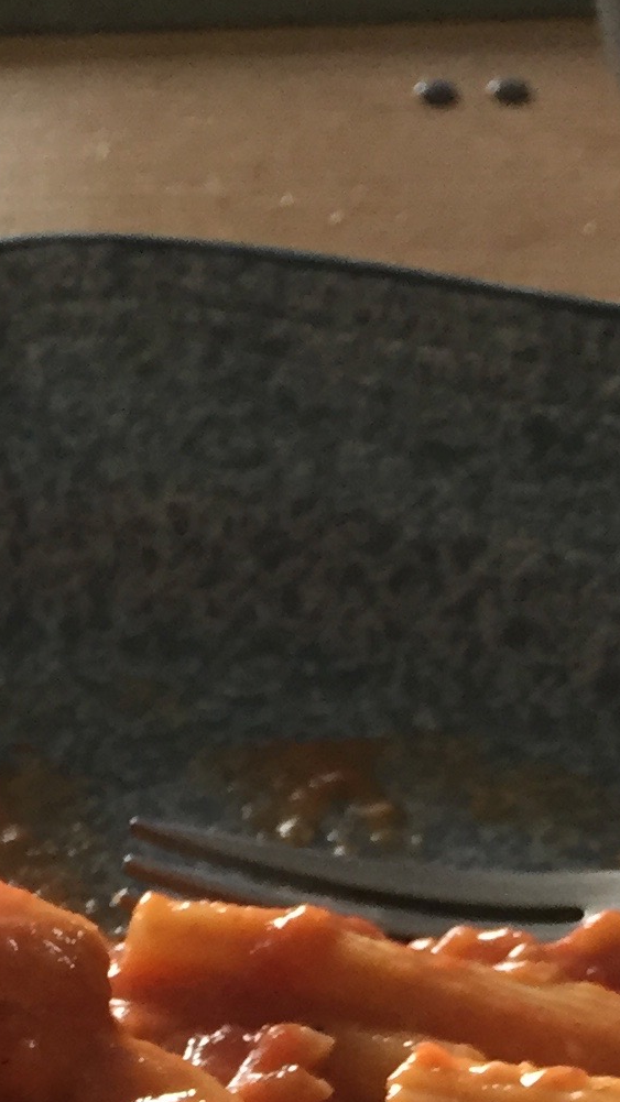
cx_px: 41
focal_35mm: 103
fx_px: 3011
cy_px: 1377
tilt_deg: -46.5
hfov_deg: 11.7
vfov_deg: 19.4
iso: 100
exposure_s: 1/30
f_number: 2.2
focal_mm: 4.15
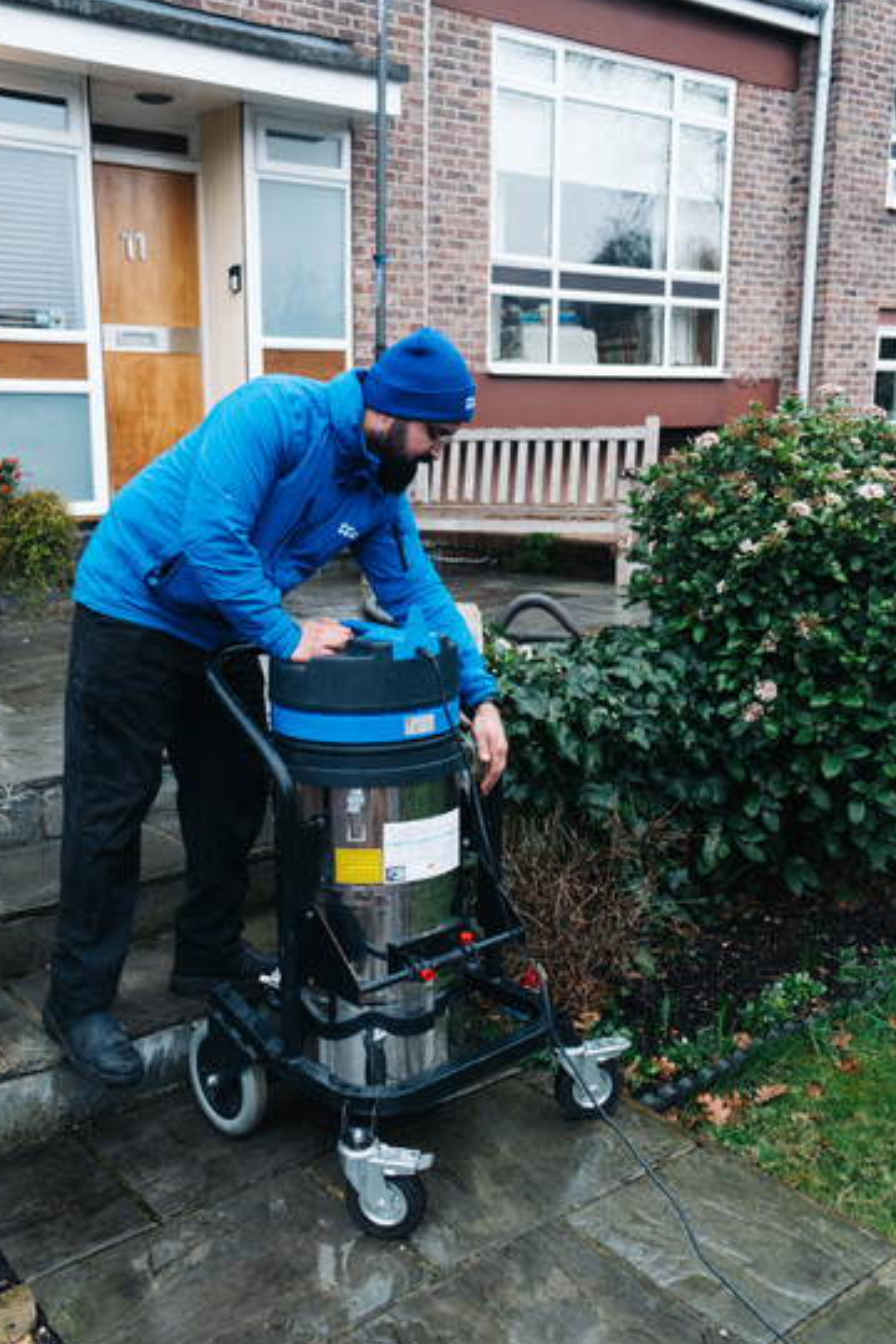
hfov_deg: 41.0
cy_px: 642
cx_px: 375
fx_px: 1195
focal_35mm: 32
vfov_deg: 58.7
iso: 500
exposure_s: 1/160
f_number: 2.8
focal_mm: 18
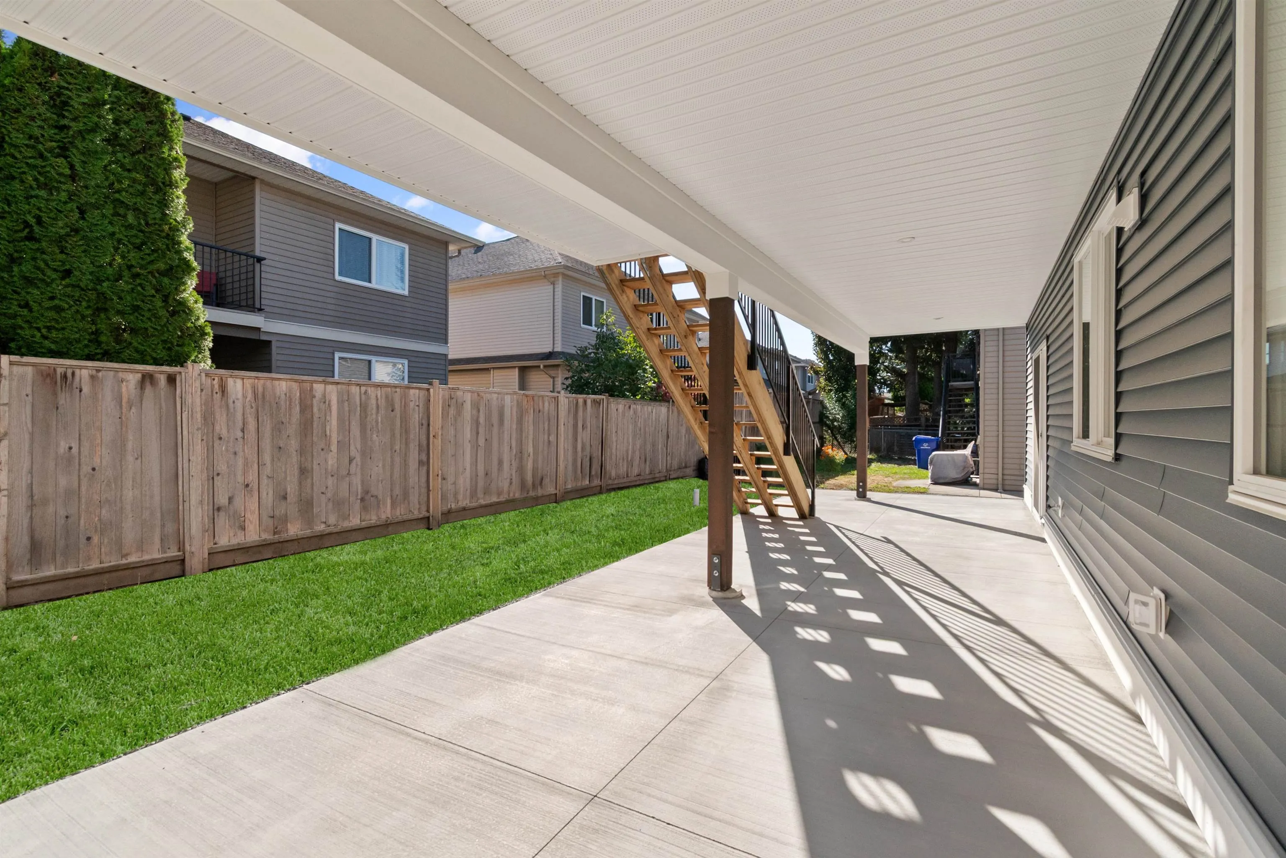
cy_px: 429
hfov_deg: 100.4
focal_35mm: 15
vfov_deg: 77.3
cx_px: 643
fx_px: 536
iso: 250
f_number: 9
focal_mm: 10
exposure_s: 1/500
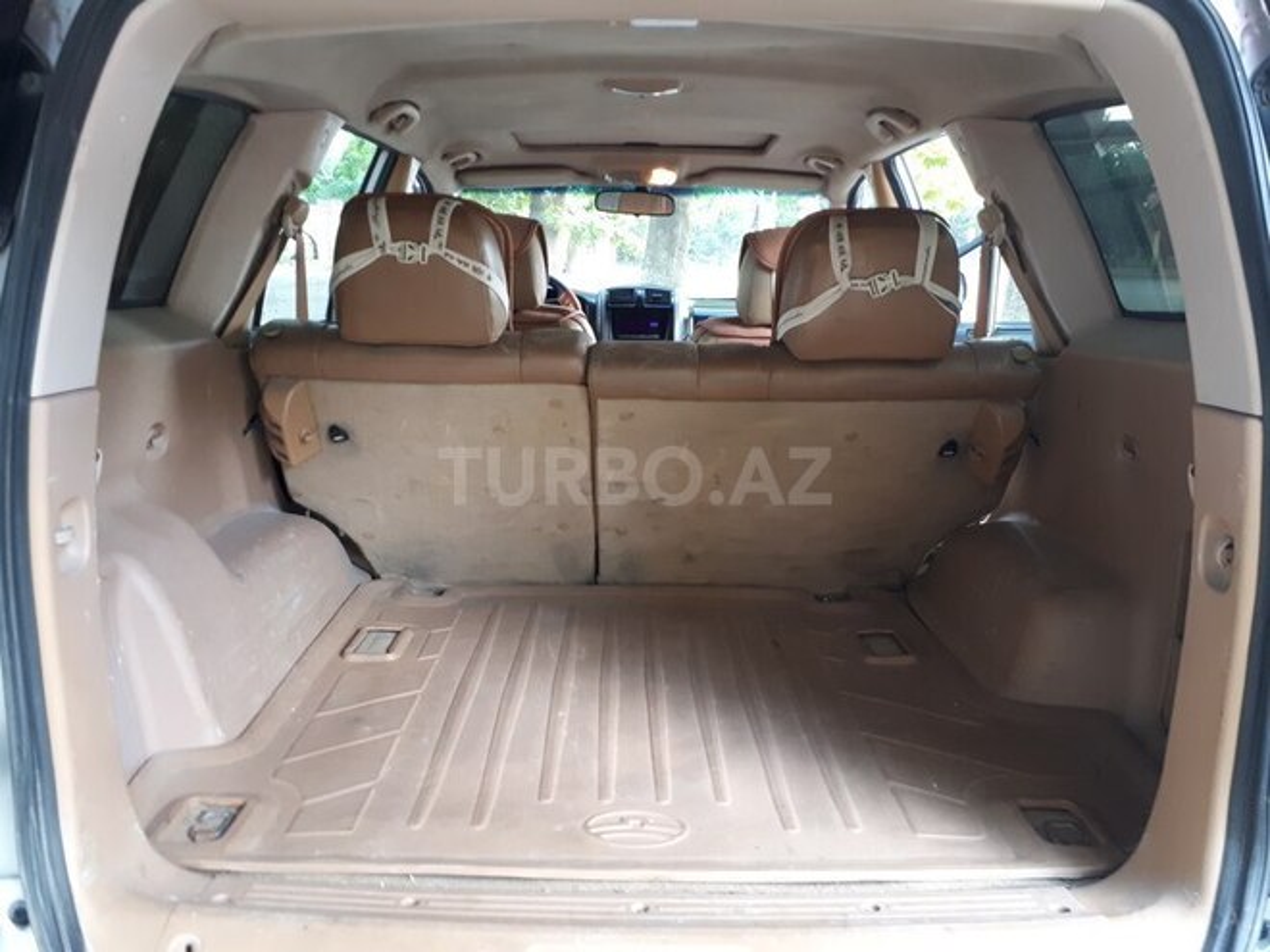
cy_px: 476
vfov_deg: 51.4
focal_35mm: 27
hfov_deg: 65.3
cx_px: 635
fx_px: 991
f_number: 1.9
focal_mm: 3.6
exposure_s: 1/33
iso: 160
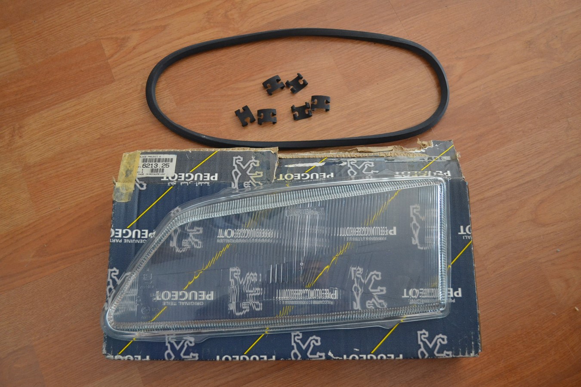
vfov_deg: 36.9
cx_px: 290
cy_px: 194
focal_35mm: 36
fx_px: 581
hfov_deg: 53.1
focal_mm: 24
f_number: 4
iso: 1250
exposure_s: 1/60
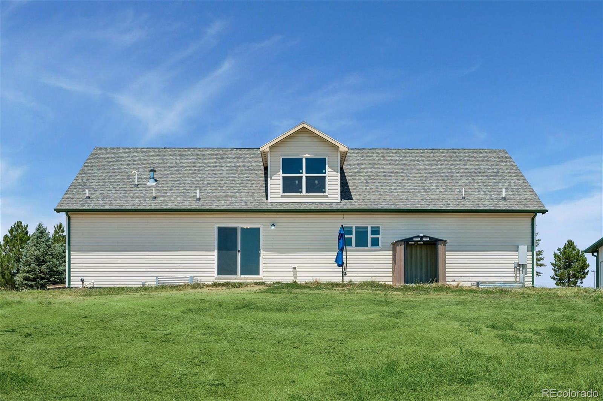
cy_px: 200
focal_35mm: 37
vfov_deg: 35.9
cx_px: 302
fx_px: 620
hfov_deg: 51.9
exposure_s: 1/1250
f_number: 9
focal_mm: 37
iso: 400
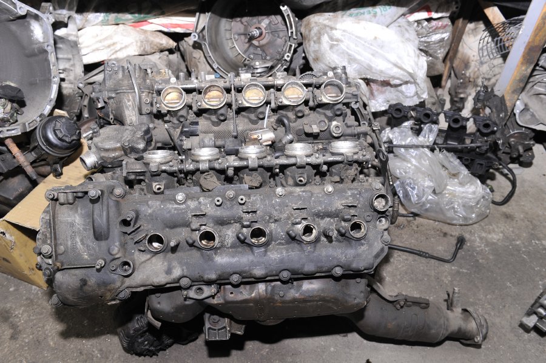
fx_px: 470
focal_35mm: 31
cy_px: 182
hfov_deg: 60.3
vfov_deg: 42.2
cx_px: 273
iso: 800
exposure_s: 1/100
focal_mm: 31
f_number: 7.1
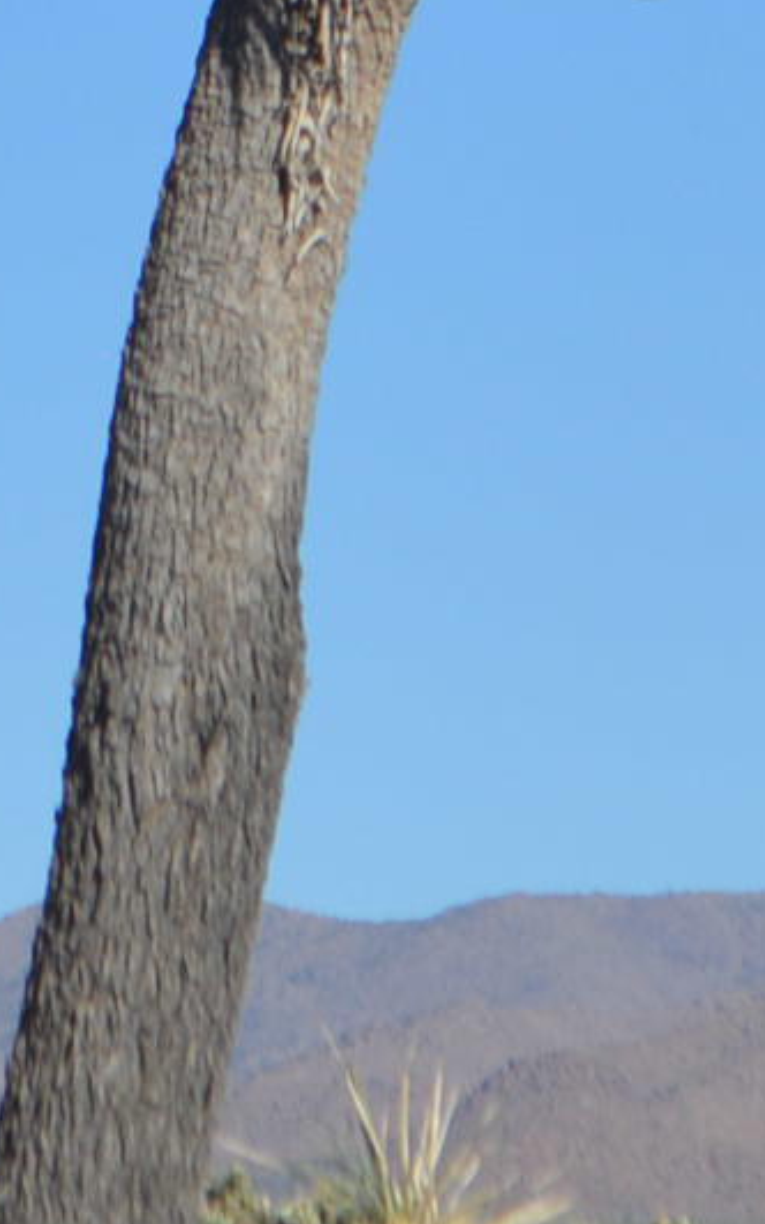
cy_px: -466
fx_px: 15803
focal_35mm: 474
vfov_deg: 4.4
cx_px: 318
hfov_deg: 2.8
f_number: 7.1
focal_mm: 55
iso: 400
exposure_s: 1/2000
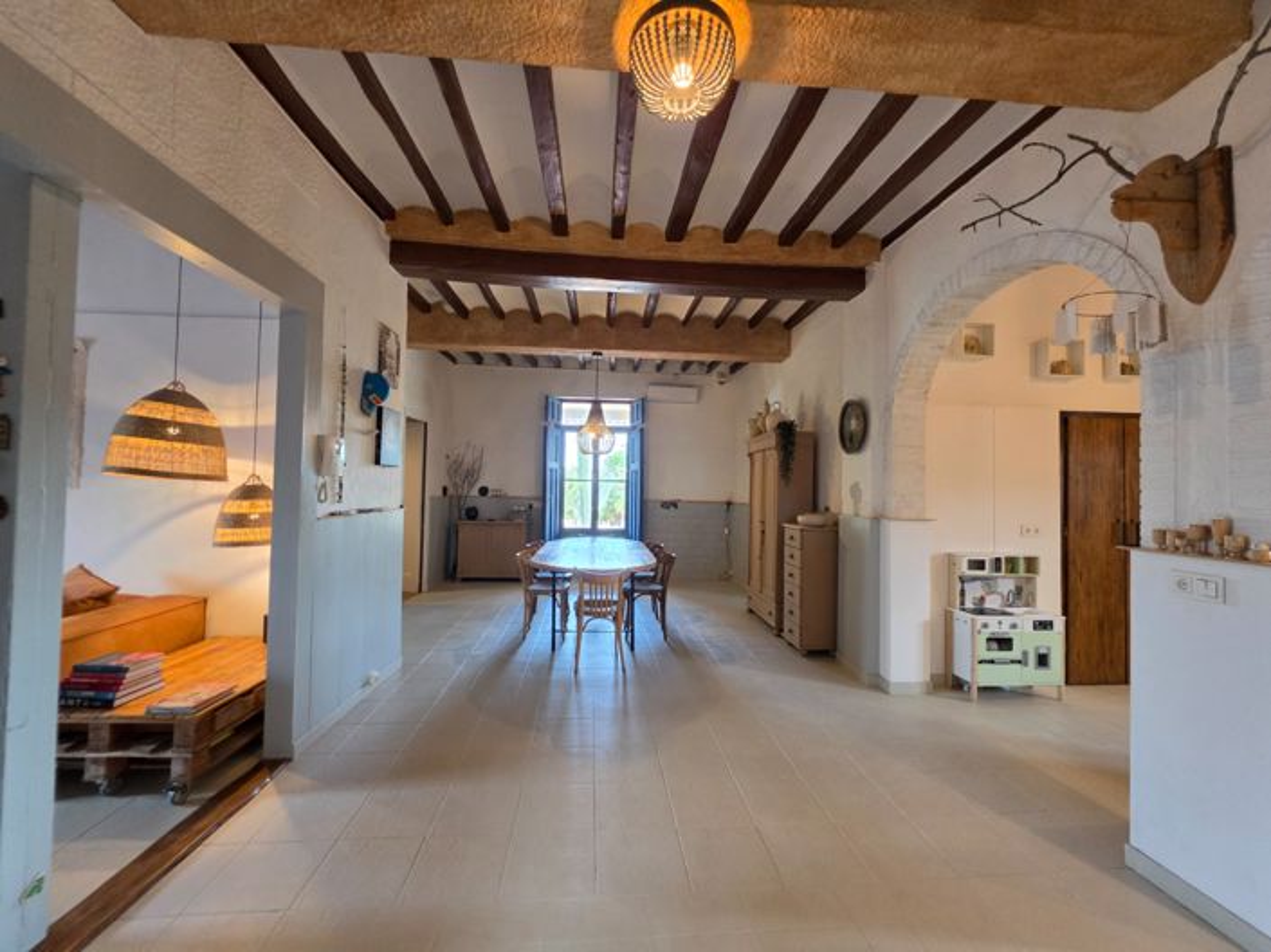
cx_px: 636
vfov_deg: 89.9
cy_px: 476
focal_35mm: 13
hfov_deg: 106.2
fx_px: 477
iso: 200
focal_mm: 2.2
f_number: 1.9
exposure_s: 1/50
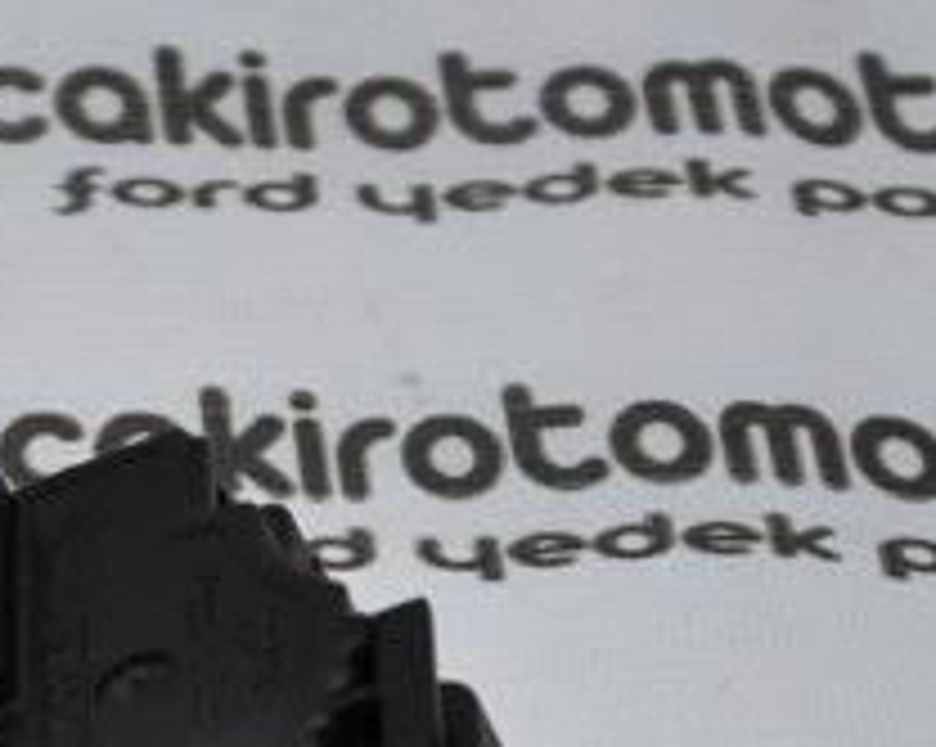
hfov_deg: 6.1
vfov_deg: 4.9
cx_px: -274
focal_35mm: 317
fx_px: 8773
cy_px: 914
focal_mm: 52
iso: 200
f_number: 5
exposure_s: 1/60
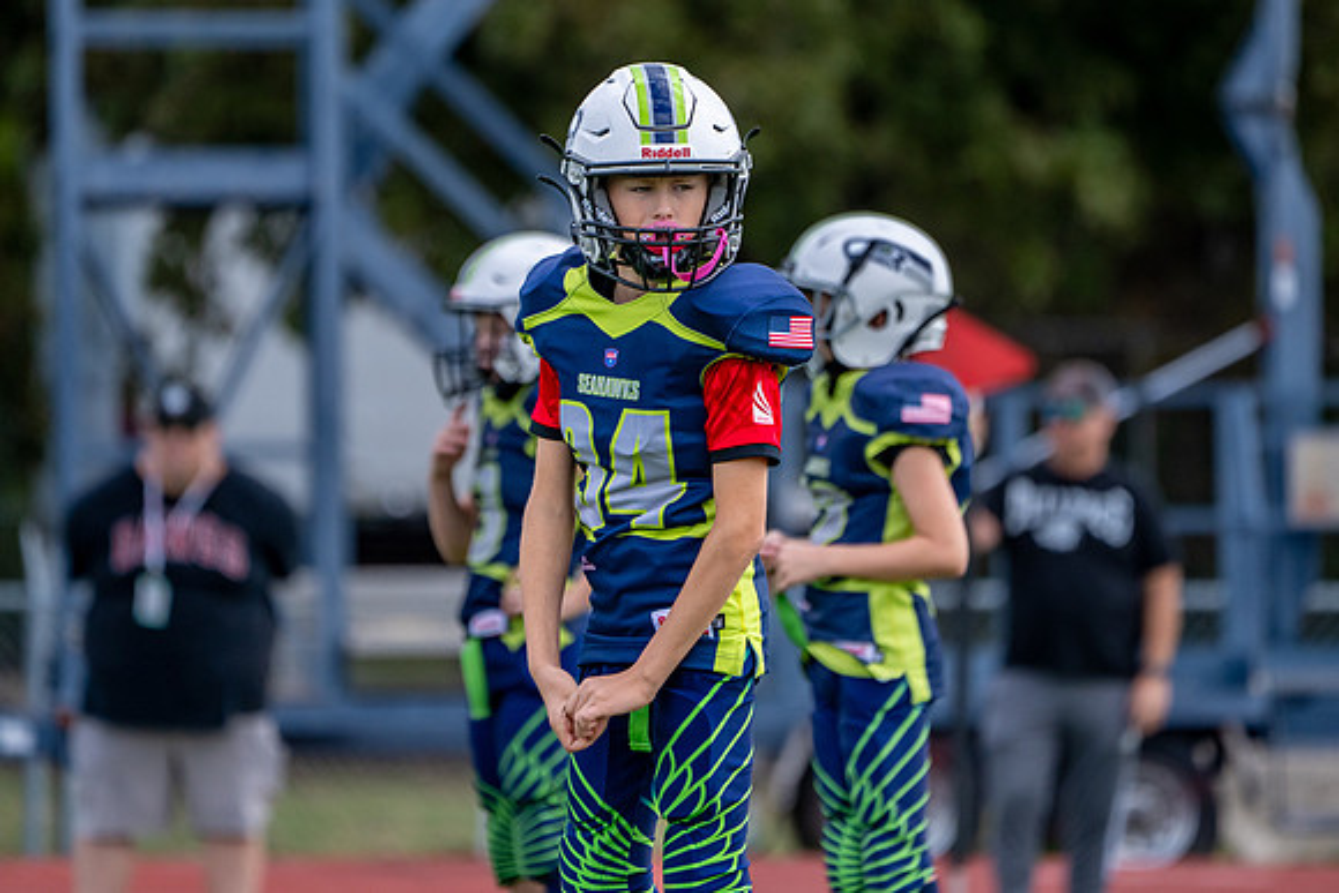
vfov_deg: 2.8
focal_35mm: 498
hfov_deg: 4.1
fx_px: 18511
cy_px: 362
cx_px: 704
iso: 800
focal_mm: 400
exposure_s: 1/2000
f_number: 5.6
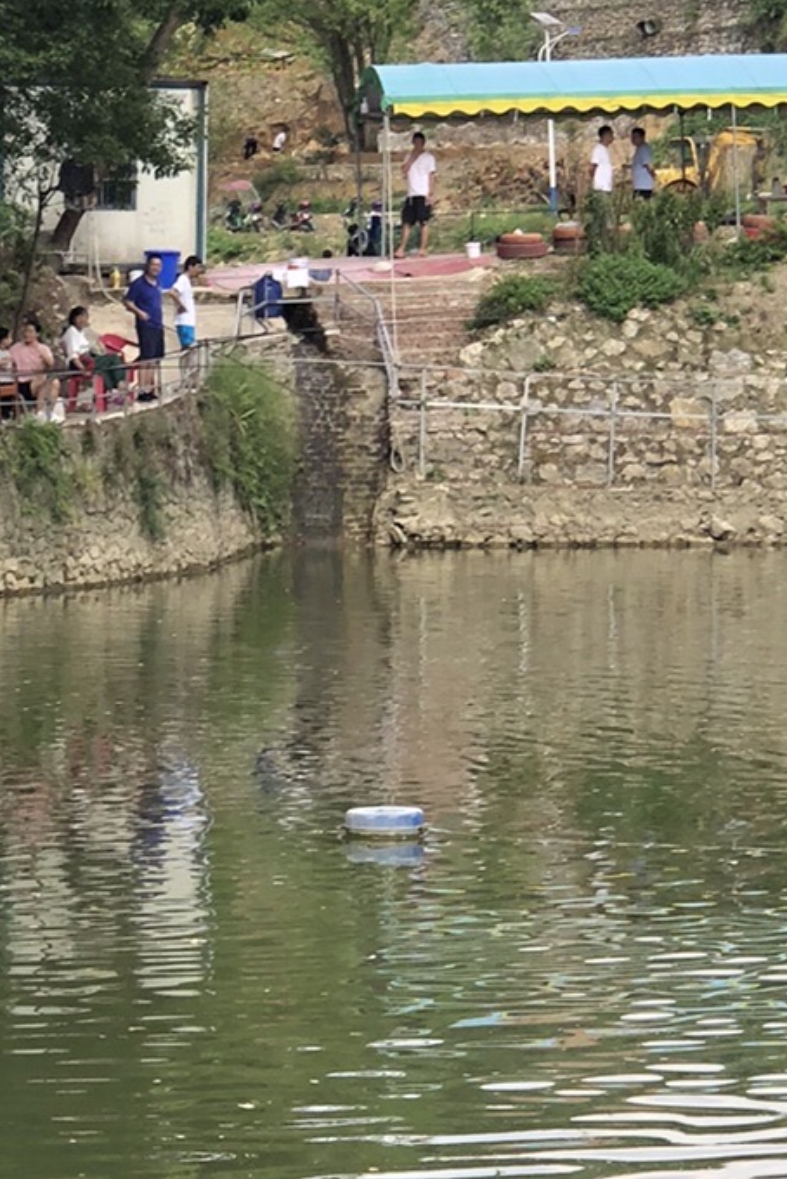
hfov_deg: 8.6
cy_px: 676
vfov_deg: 12.9
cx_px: 258
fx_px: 5208
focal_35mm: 159
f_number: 2.4
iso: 16
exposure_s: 1/282
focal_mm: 6
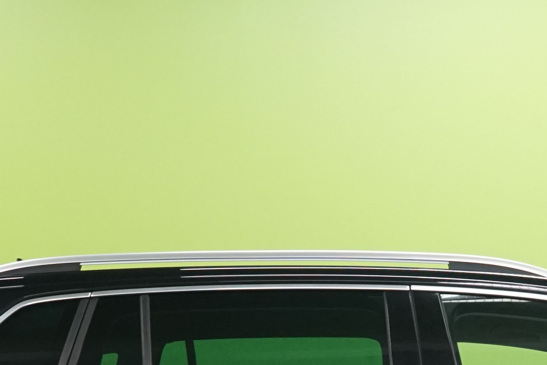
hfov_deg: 14.4
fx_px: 2142
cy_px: 519
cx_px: 502
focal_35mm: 141
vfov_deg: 9.5
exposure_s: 1/25
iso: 2000
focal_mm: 40
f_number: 8
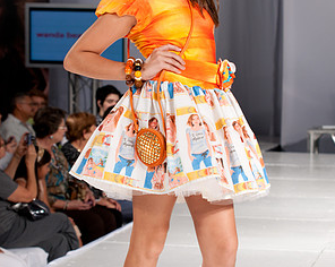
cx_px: 169
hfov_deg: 19.2
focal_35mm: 100
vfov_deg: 15.4
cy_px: 144
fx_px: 990
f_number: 5
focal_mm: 70
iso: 200
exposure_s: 1/125
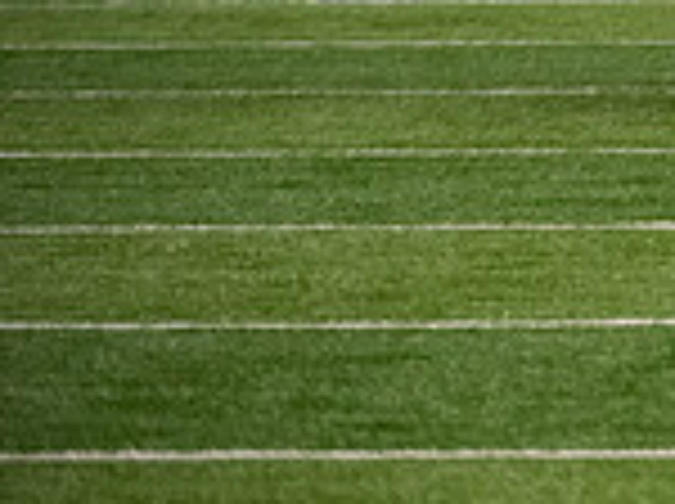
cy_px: -124
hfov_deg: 2.5
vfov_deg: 1.9
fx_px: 15244
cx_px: 1296
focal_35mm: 783
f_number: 4.5
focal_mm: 210
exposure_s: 1/500
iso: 5000
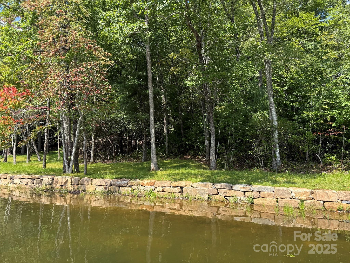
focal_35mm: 24
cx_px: 175
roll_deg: +0.0
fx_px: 243
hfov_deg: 71.6
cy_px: 132
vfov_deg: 56.8
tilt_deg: +7.4
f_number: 1.78
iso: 100
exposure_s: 1/1653
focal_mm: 6.76
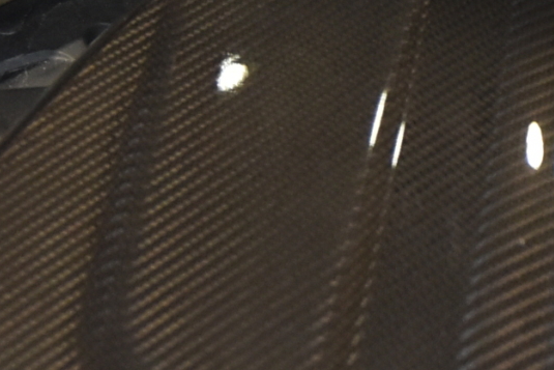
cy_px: -91
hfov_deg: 12.3
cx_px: 863
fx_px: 2432
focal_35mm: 158
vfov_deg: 8.6
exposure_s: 1/60
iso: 1250
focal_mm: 22
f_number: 4
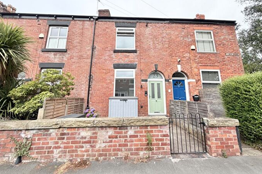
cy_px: 74
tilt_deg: +11.0
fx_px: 109
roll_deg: +0.0
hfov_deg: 100.4
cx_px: 132
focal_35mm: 15
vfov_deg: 76.8
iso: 40
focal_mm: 2.22
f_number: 2.2
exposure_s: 1/770
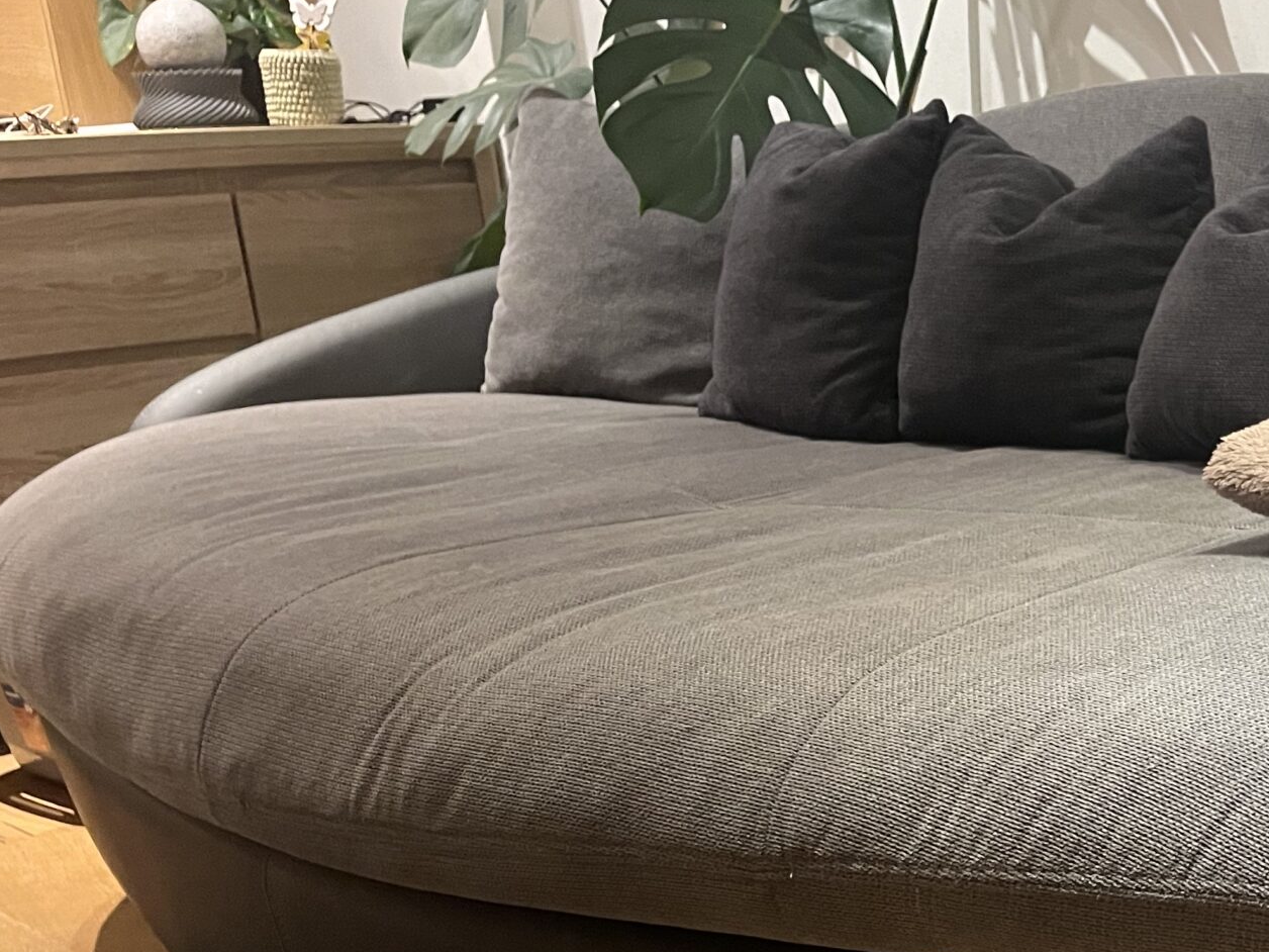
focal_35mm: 53
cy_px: 831
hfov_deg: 33.5
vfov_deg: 26.7
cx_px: 1229
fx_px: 1943
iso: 400
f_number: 1.6
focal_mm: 5.1
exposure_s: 1/50
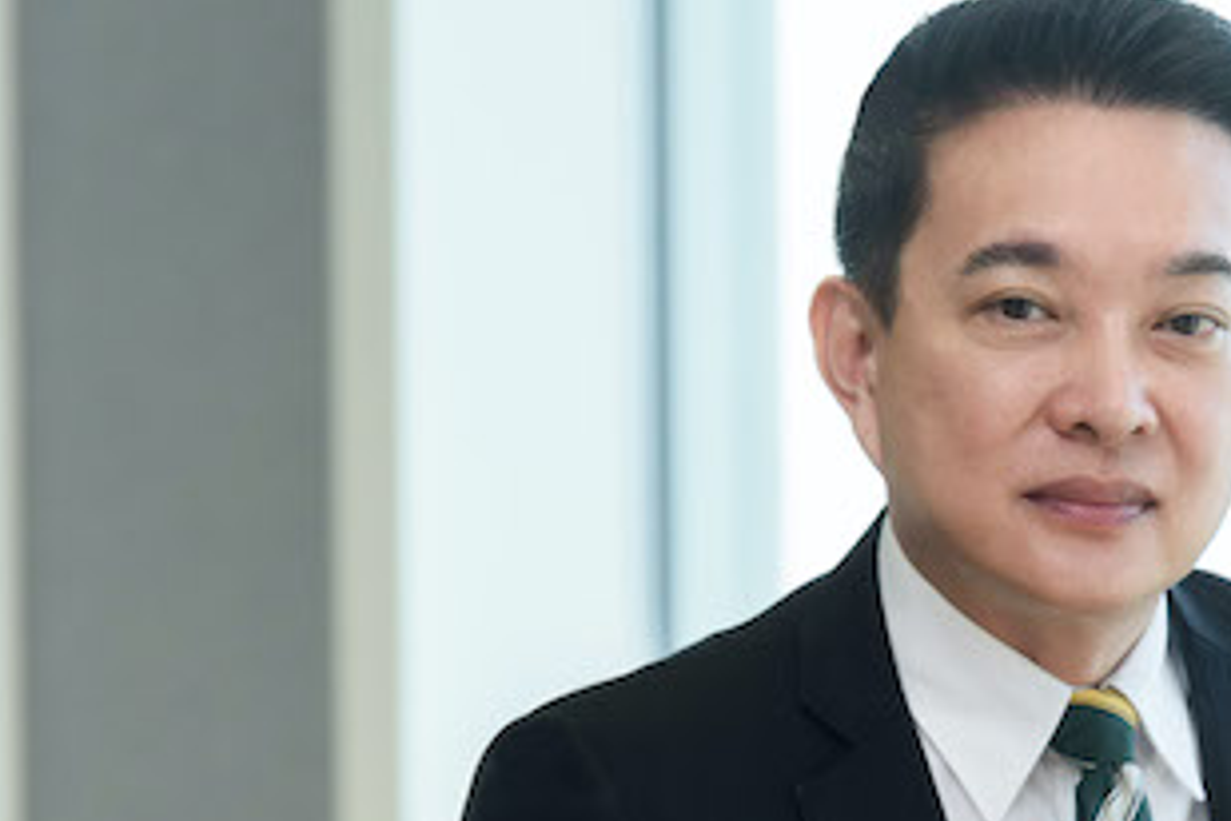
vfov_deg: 3.2
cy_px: 835
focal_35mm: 423
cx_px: 1578
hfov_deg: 4.9
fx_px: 14463
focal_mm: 145
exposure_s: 1/200
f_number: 3.5
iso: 400
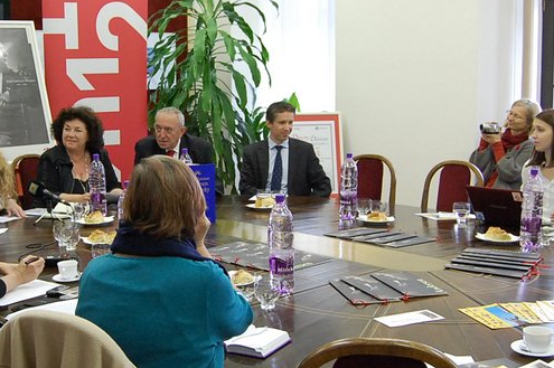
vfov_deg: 24.2
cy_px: 183
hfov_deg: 35.5
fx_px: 858
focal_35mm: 56
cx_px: 195
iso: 1600
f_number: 4.5
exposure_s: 1/80
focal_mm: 23
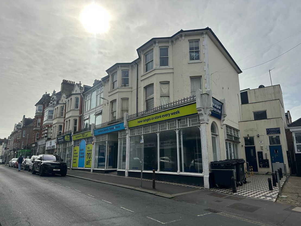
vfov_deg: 56.8
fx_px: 209
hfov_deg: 71.6
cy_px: 113
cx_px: 150
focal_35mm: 24
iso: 80
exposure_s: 1/10753
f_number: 1.78
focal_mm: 6.86
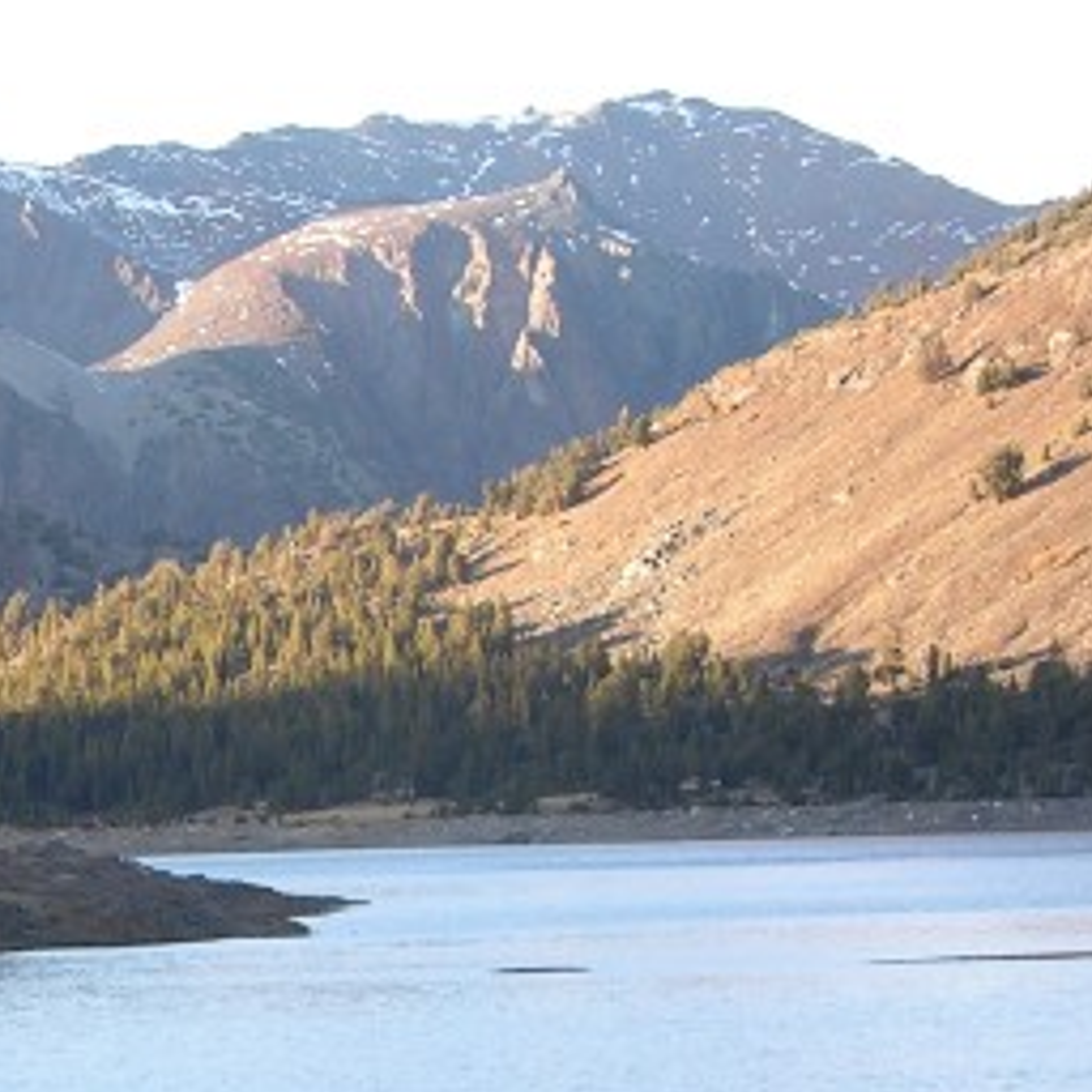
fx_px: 7317
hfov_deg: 8.4
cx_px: -256
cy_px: 1041
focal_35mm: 205
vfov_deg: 8.5
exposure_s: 1/68.3
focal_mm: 14.7
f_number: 3.5
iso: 50
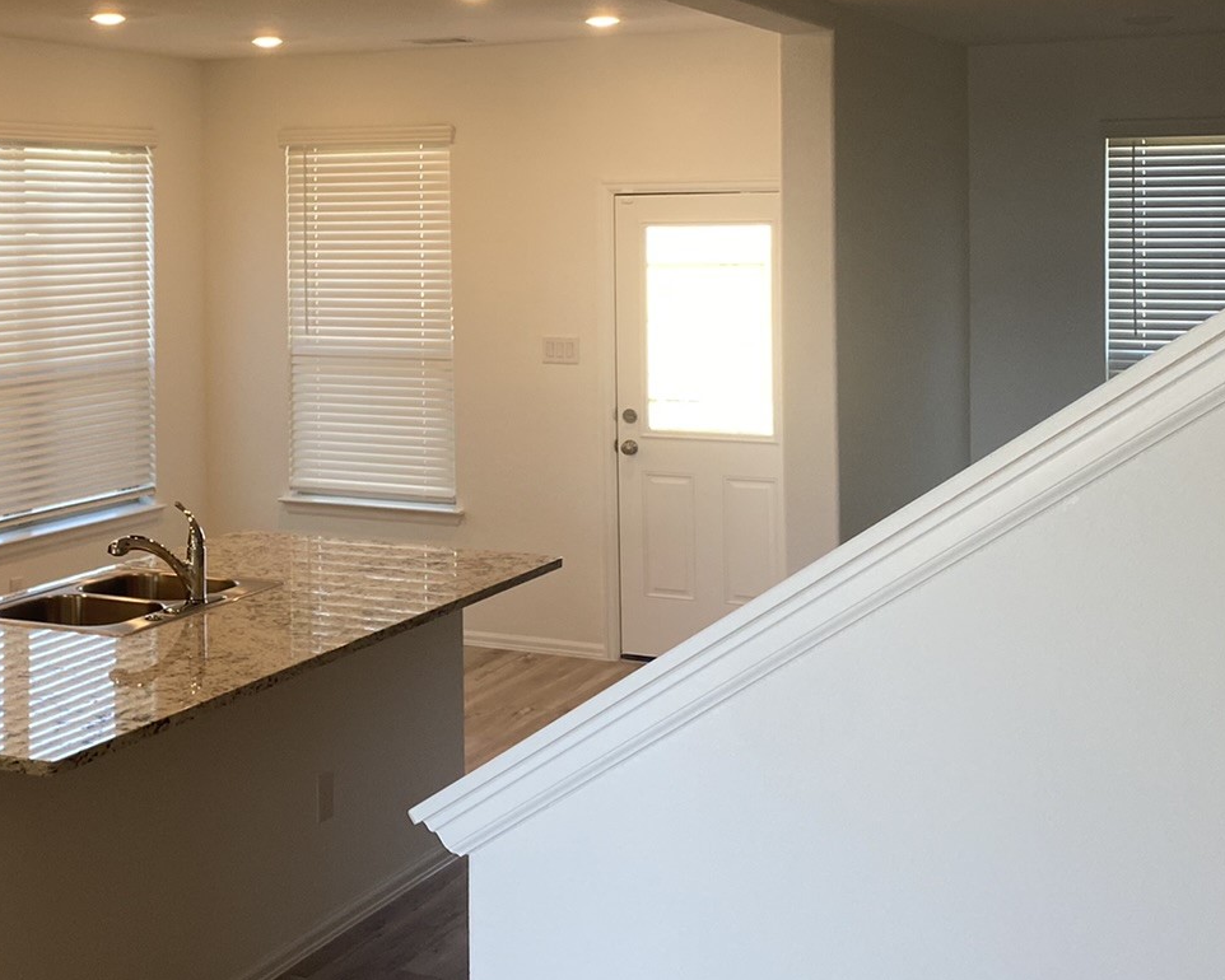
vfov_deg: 27.8
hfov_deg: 33.7
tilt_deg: -1.8
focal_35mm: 54
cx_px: 251
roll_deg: +0.2
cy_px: 261
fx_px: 1958
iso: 64
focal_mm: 4.25
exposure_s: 1/120
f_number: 1.8
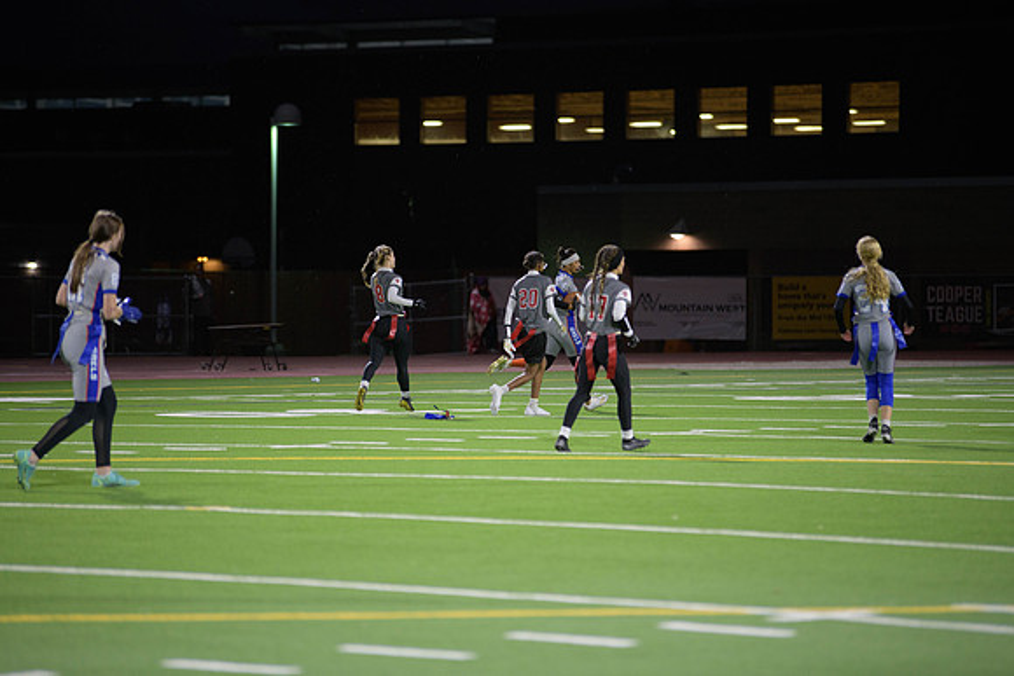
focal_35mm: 200
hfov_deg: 10.3
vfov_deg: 6.9
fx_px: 5634
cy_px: 338
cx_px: 507
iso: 1250
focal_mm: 200
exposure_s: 1/200
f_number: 2.8
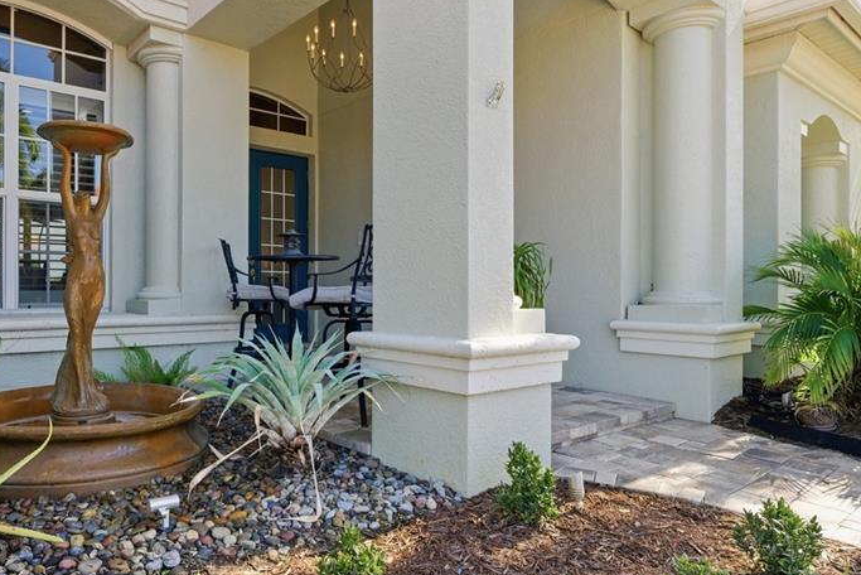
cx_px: 316
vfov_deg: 53.2
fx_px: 574
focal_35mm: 24
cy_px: 298
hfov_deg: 72.3
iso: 400
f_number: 9
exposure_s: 1/320
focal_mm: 16
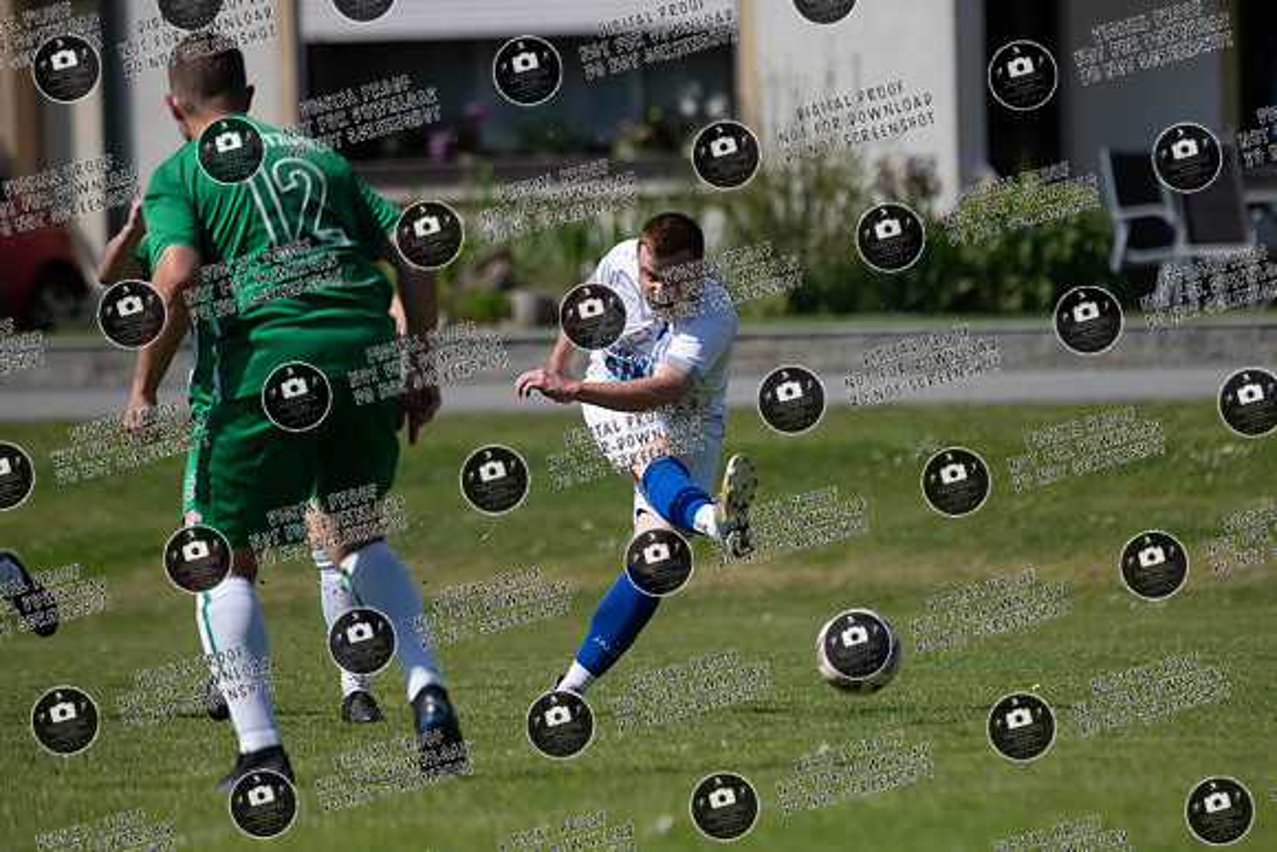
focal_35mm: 471
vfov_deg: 2.9
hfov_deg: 4.4
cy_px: 399
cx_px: 733
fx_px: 16717
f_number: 5.6
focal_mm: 410
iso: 800
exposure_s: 1/8000
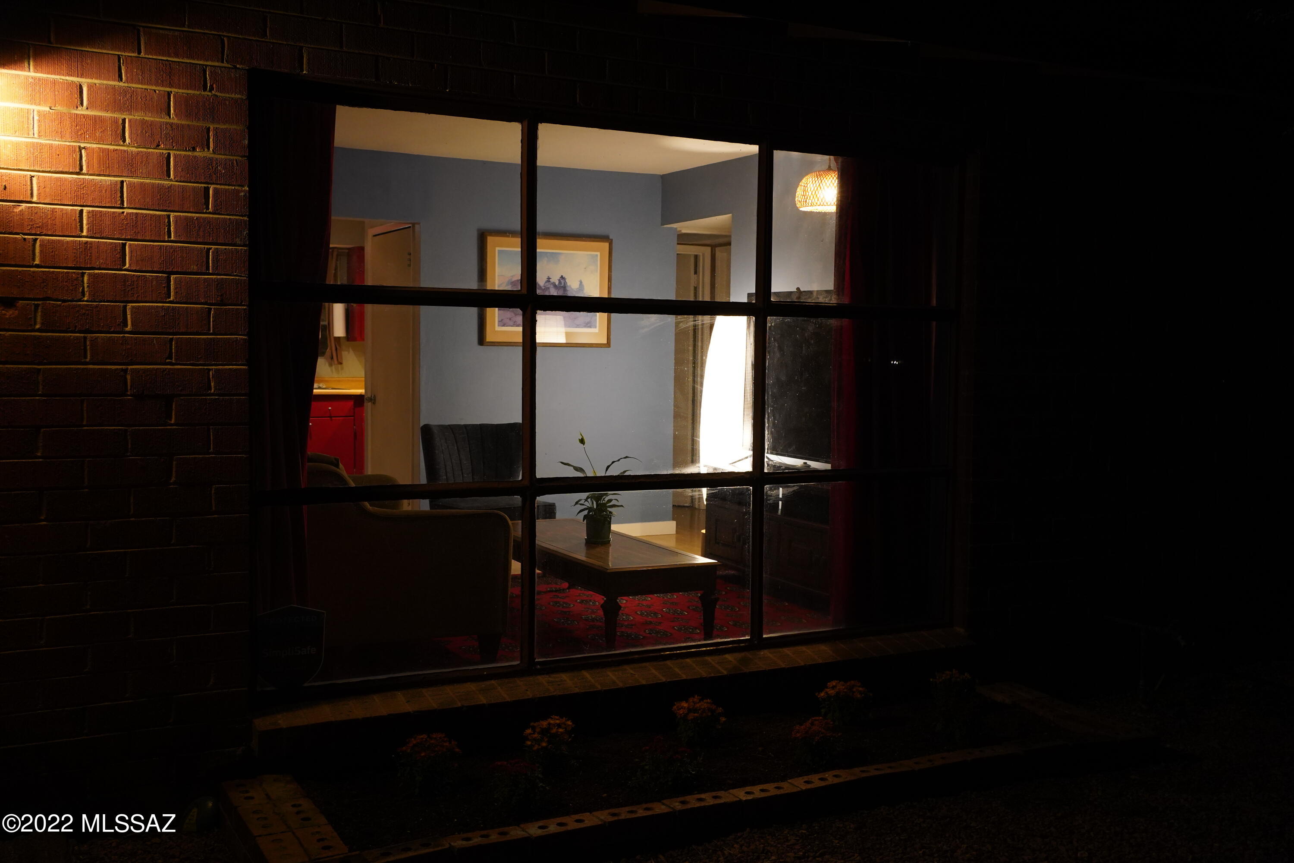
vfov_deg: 37.9
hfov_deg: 54.4
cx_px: 647
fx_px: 1258
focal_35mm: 35
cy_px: 432
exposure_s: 1/15
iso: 2500
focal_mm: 35
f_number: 7.1
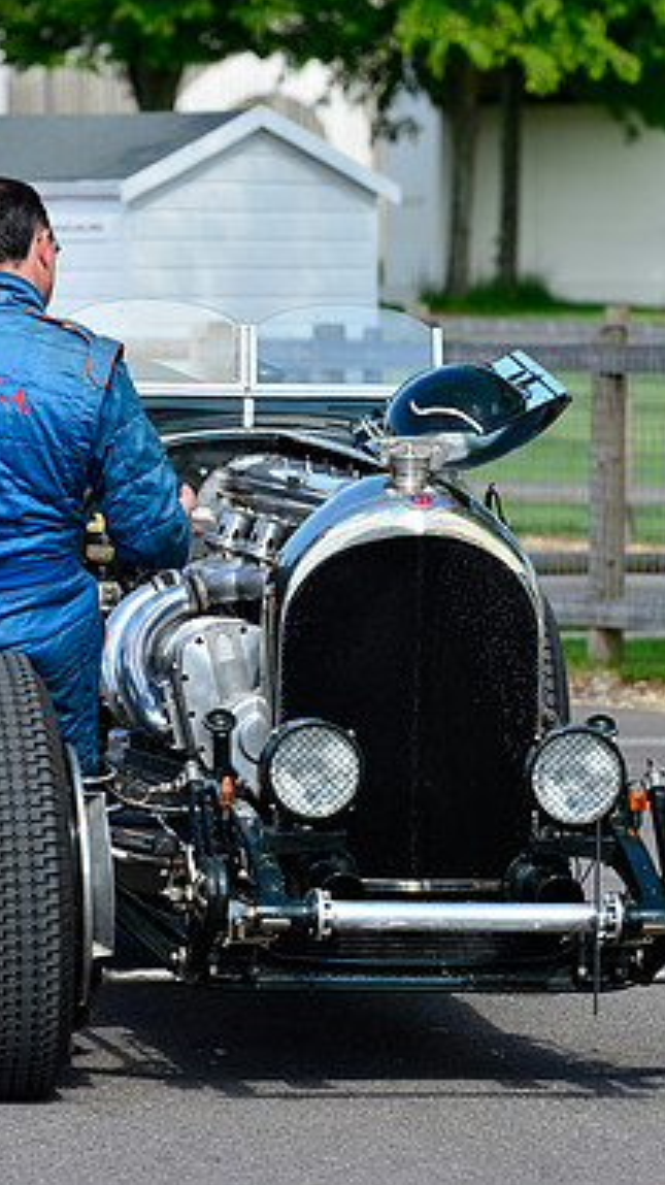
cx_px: 278
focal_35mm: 254
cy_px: 591
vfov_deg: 8.5
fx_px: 7975
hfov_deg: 4.8
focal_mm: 160
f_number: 7.1
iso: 200
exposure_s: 1/500
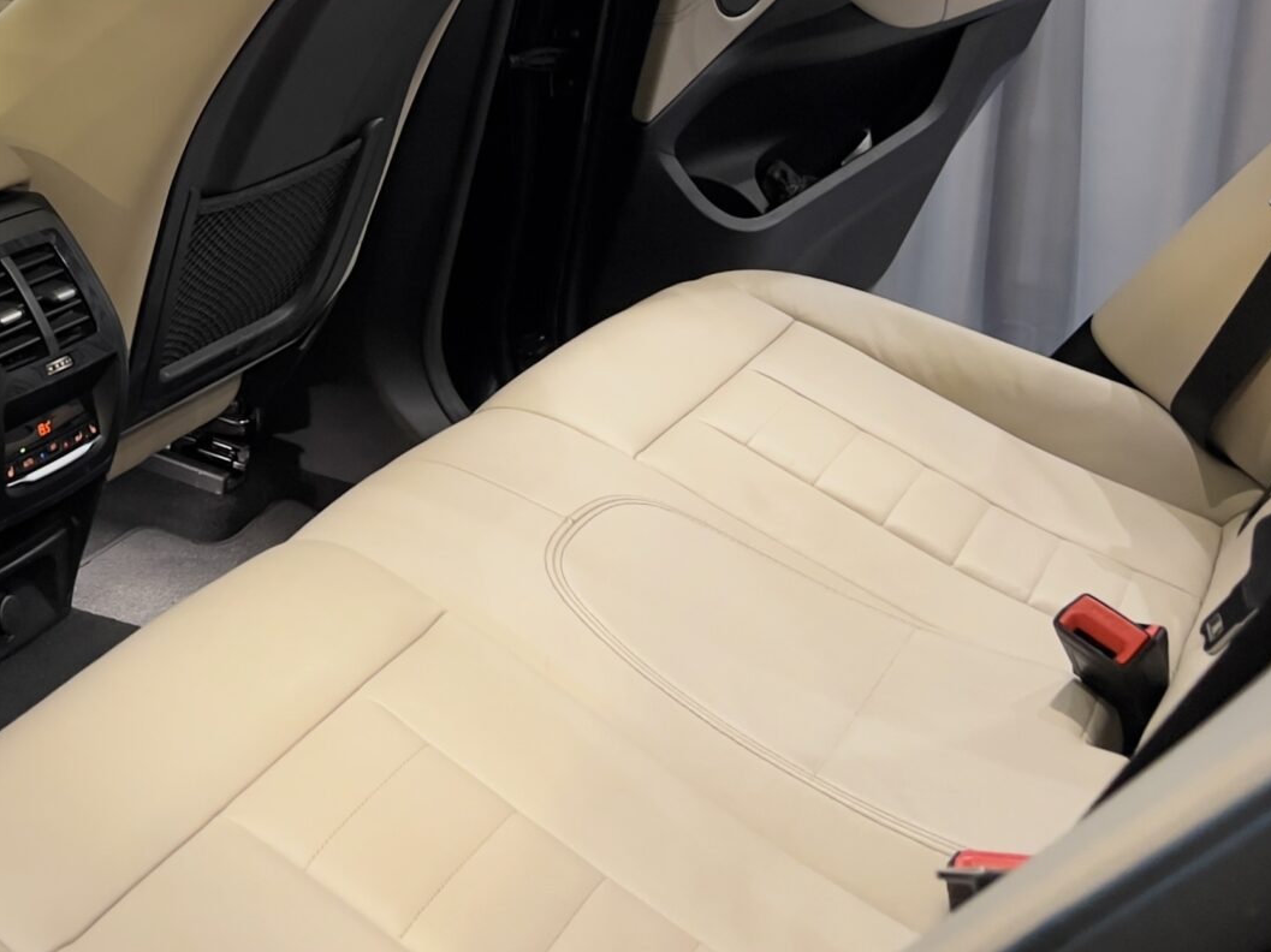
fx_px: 2312
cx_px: -42
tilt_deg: -9.6
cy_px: 29
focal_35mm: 63
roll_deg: -0.9
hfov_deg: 28.5
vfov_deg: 22.5
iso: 640
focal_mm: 5.7
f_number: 1.5
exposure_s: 1/38
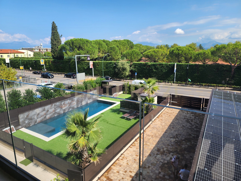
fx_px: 160
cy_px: 90
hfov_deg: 73.9
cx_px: 120
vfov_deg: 58.9
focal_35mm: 23
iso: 12
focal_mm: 6.4
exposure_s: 1/713
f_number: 1.8
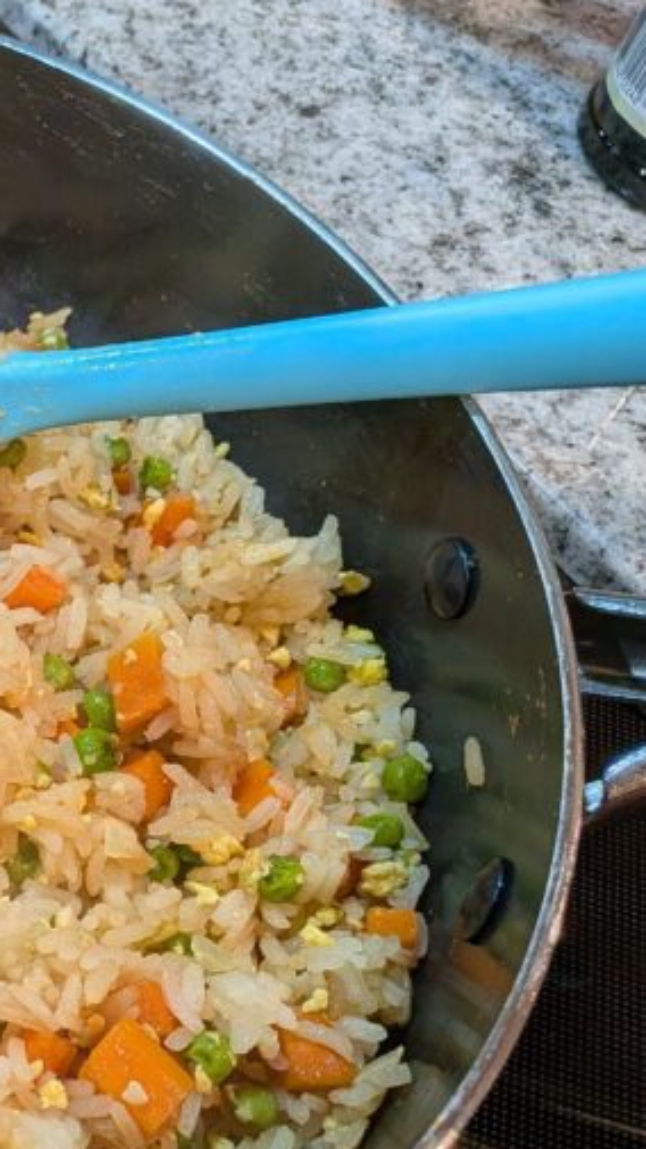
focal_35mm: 53
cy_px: 619
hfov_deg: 18.4
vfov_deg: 39.1
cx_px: -475
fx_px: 1614
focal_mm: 4.53
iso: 26
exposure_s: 1/127
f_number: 1.7
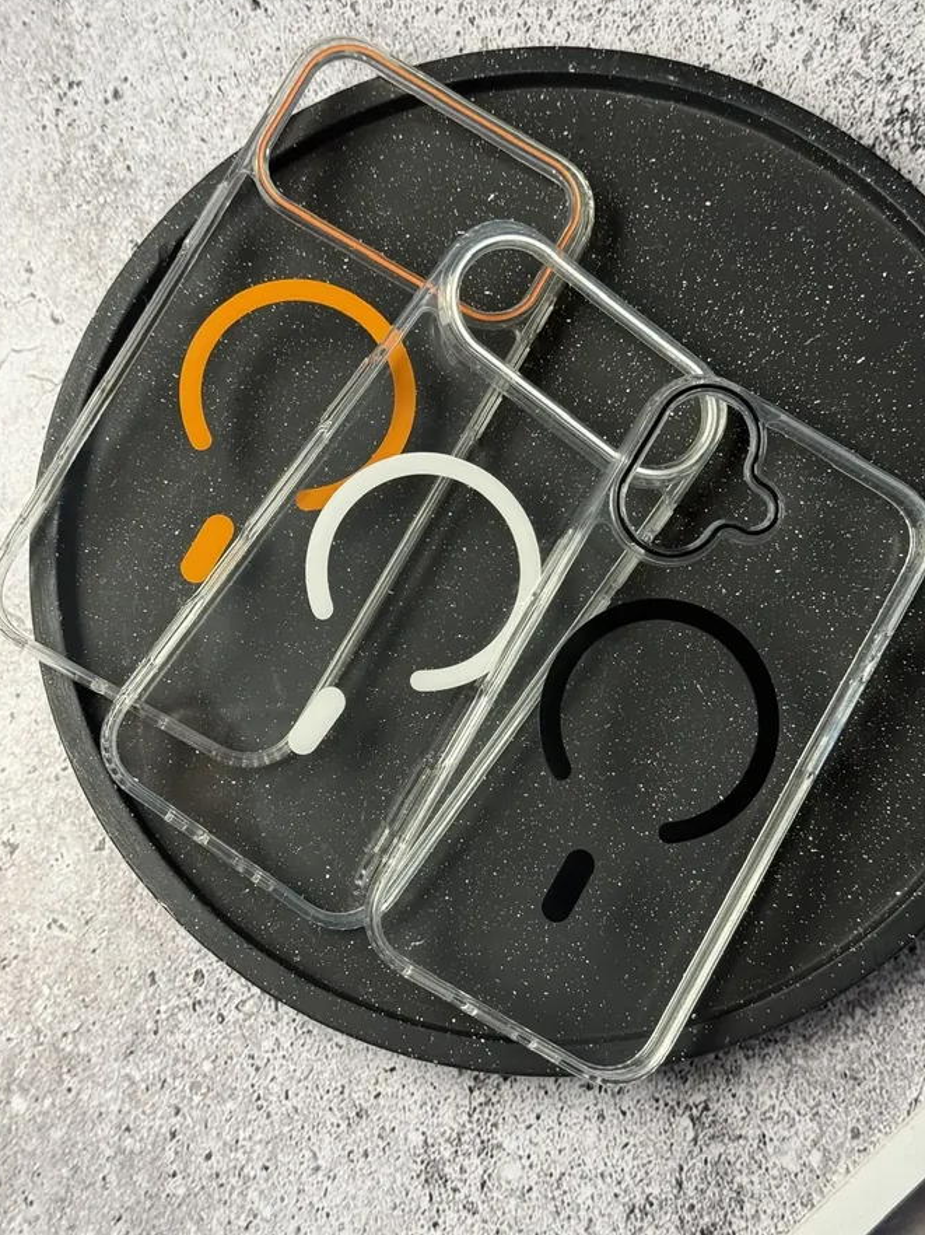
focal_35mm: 49
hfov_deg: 29.7
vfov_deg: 38.9
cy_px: 610
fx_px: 1747
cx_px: 458
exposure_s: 1/425
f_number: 1.78
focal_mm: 6.76
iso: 160
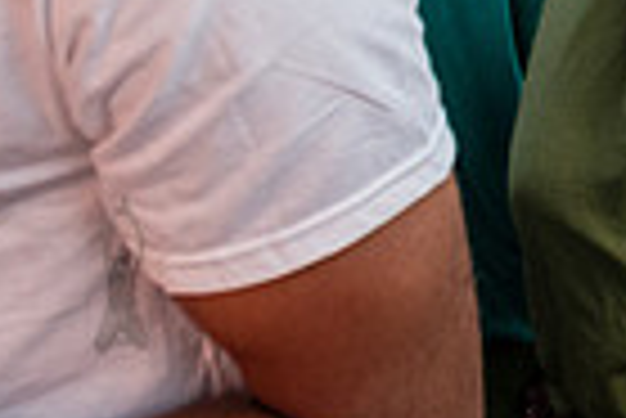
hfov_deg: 17.3
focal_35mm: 104
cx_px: 991
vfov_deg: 12.0
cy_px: -380
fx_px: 1810
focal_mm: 24
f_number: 3.5
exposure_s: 1/250
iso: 2000
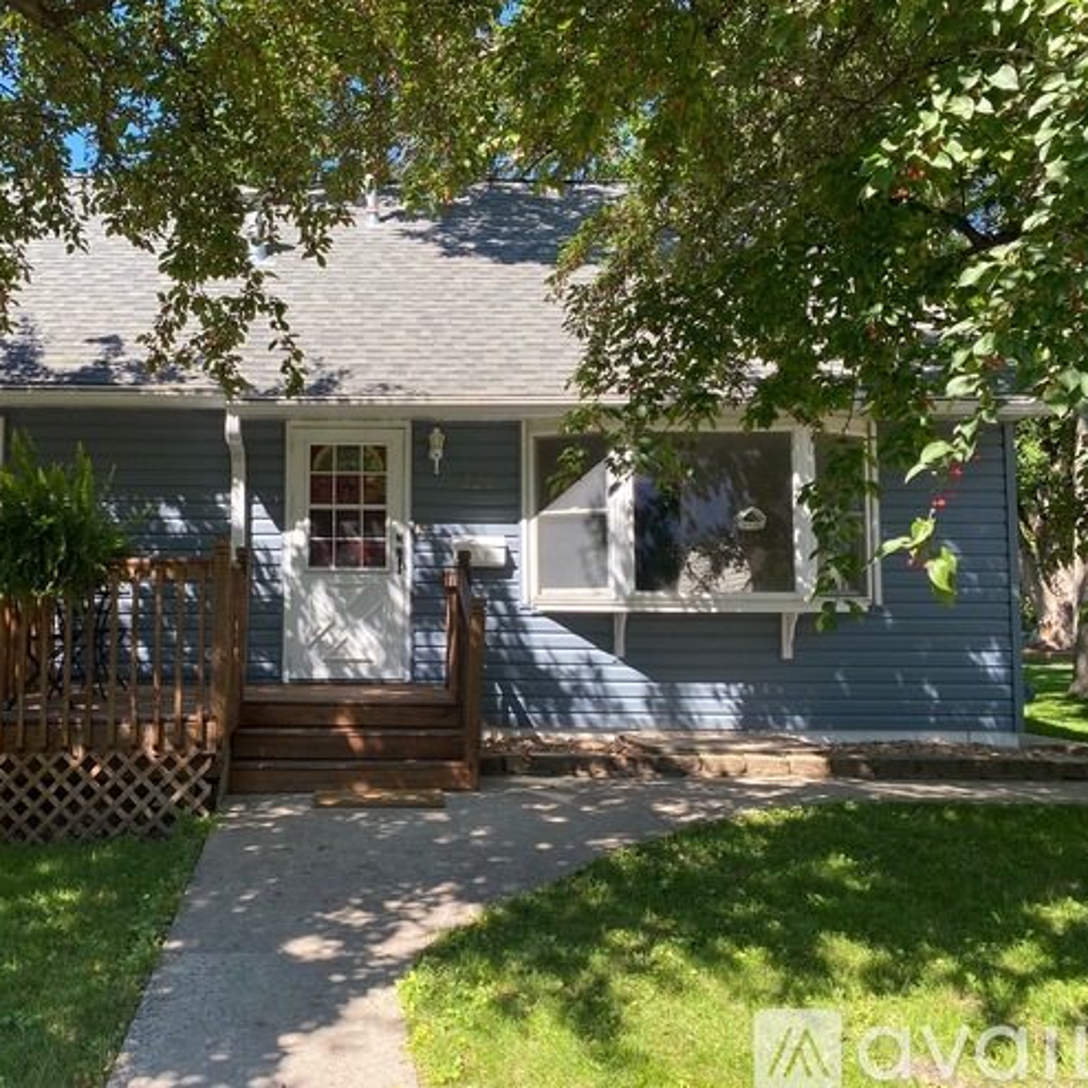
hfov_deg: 51.7
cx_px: 376
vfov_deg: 52.5
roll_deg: -0.5
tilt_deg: +3.9
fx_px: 1102
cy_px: 546
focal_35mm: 31
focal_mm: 4.25
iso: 32
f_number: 1.8
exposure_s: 1/485
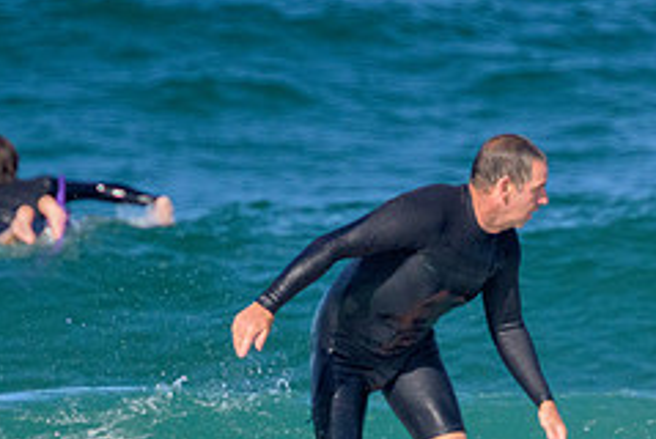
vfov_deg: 0.5
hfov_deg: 0.8
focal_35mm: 2654
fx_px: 48420
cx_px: 598
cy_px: 379
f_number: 11
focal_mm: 800
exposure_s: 1/2000
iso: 1600
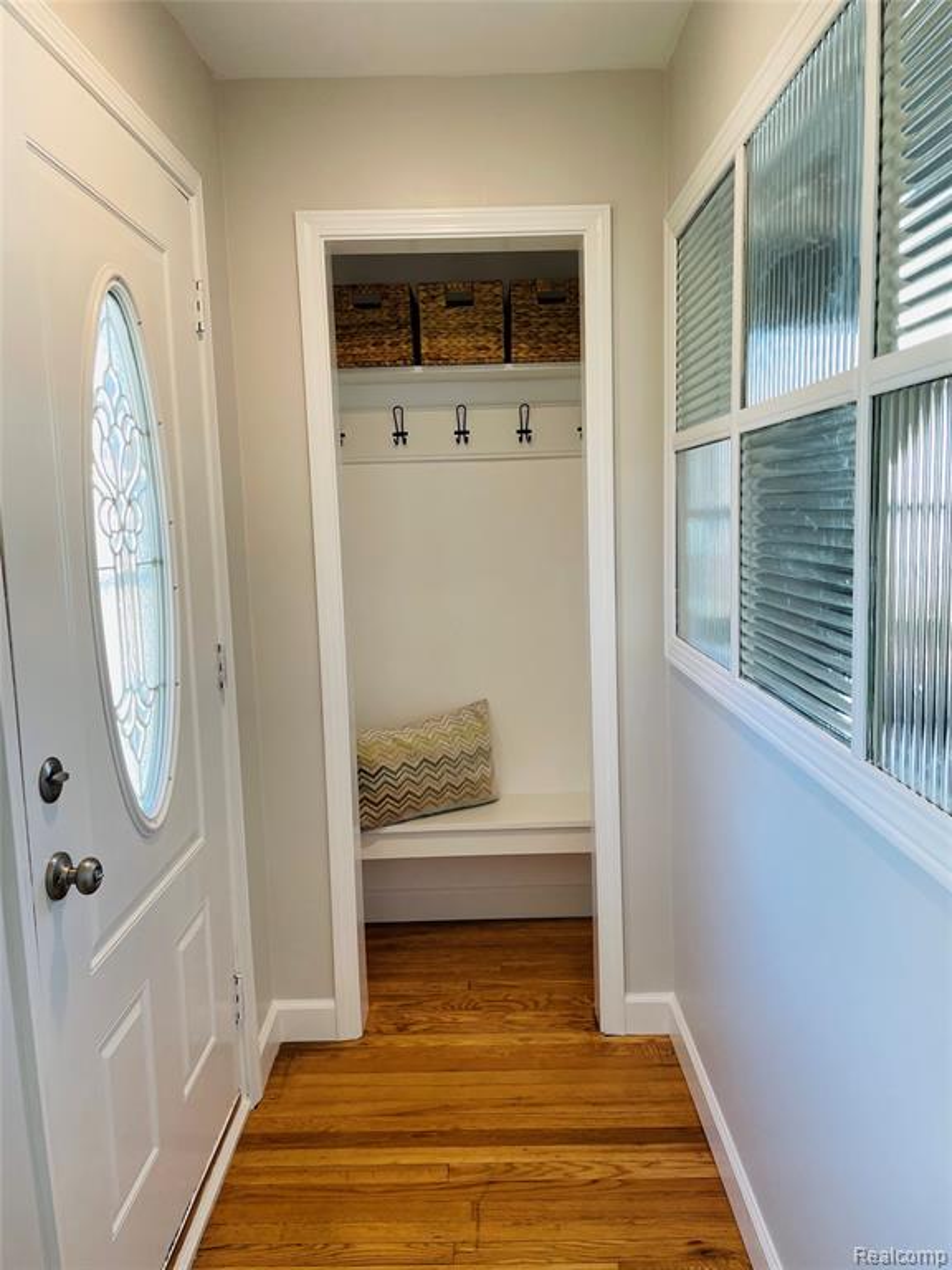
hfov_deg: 53.1
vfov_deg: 67.3
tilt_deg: -6.7
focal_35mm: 26
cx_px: 476
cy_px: 635
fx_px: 953
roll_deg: +0.8
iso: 125
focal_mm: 4.2
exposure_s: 1/120
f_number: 1.6
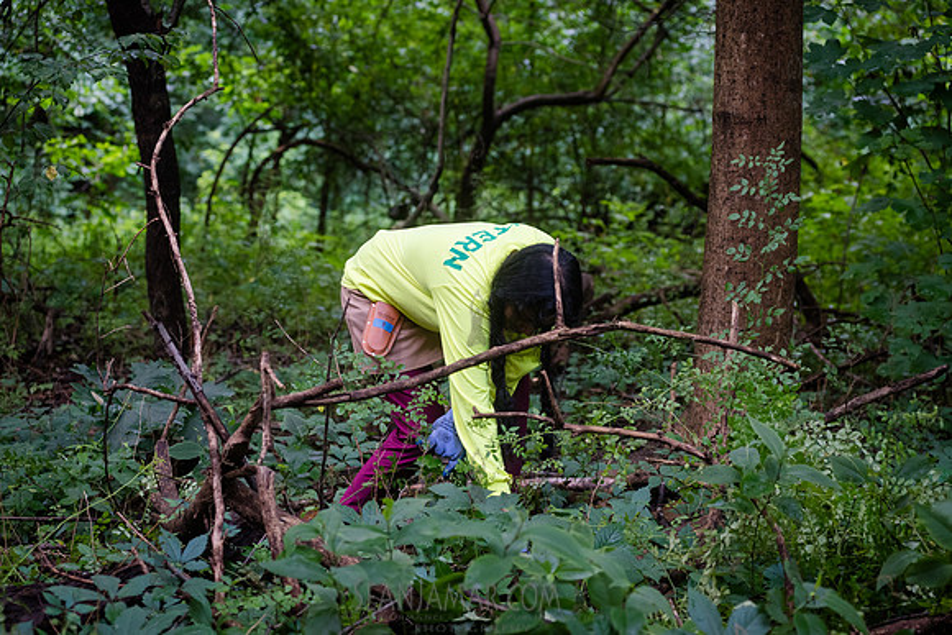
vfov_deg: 17.1
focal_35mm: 80
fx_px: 2116
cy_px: 318
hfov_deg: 25.4
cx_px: 476
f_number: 4
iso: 2000
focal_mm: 80
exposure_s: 1/320
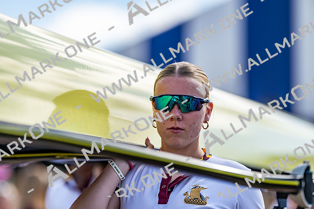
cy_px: 104
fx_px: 1178
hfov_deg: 15.2
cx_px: 157
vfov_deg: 10.2
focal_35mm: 135
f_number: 1.8
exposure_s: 1/2500
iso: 64
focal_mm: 135
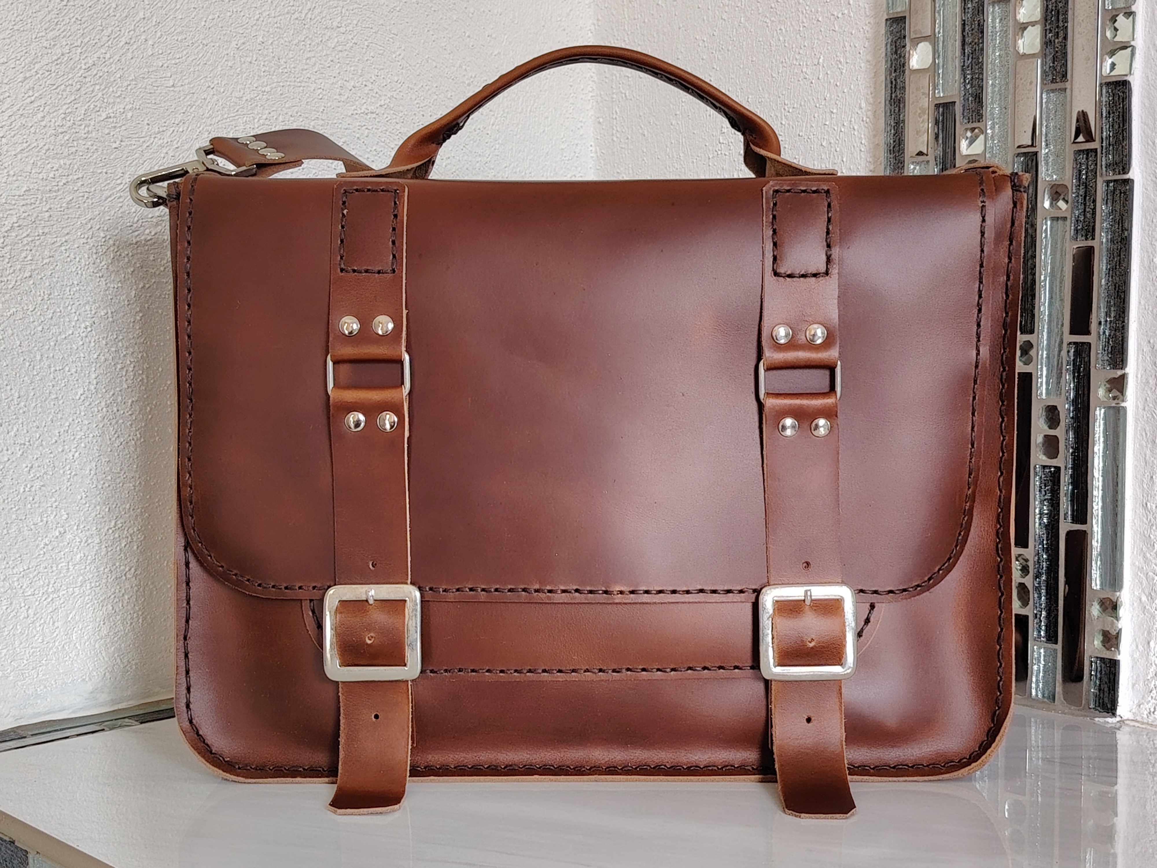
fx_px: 1604
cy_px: 434
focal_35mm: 48
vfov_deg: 30.3
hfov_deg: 39.7
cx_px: 578
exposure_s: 1/33.3
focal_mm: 5.25
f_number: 1.75
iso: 294
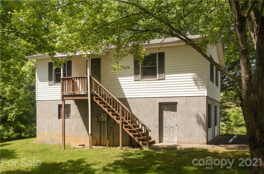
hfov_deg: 53.3
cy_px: 87
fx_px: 263
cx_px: 132
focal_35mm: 36
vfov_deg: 36.7
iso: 320
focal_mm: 24
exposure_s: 1/500
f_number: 9
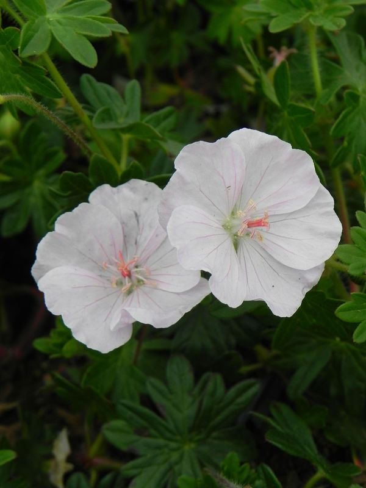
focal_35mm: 105
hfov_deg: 14.1
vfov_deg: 18.7
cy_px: 244
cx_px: 183
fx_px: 1480
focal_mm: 18.8
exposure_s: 1/250
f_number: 4.5
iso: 160
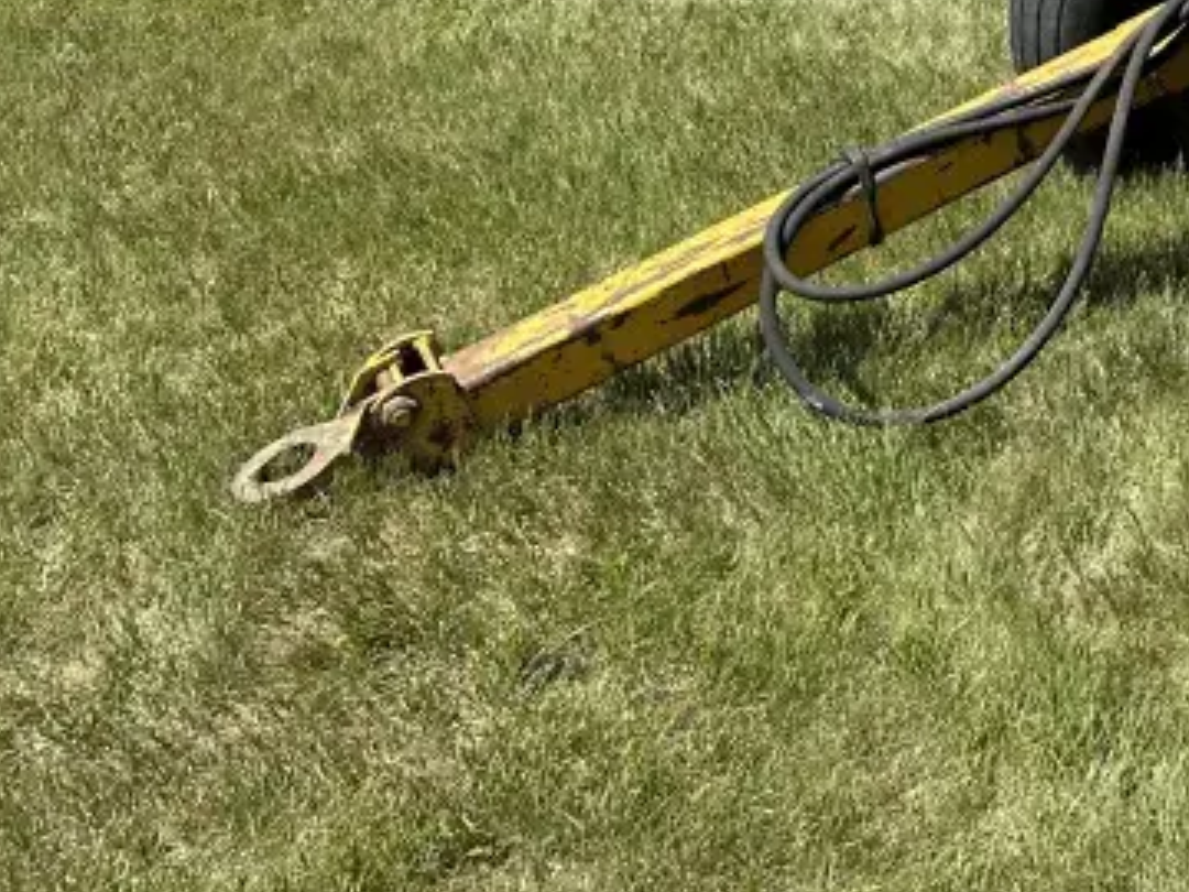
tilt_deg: -9.0
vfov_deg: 21.5
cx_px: 1566
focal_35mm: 64
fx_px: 2198
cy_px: -129
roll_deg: +1.0
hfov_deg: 25.7
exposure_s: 1/3155
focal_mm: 6.86
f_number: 1.78
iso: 80
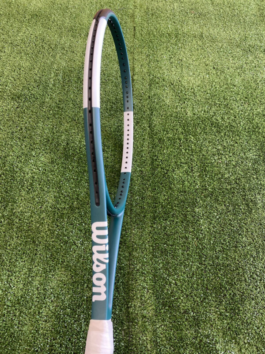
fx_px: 265
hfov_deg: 53.1
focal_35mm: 26
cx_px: 132
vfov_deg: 67.3
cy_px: 177
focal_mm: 4.2
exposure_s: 1/50
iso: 250
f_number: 1.8
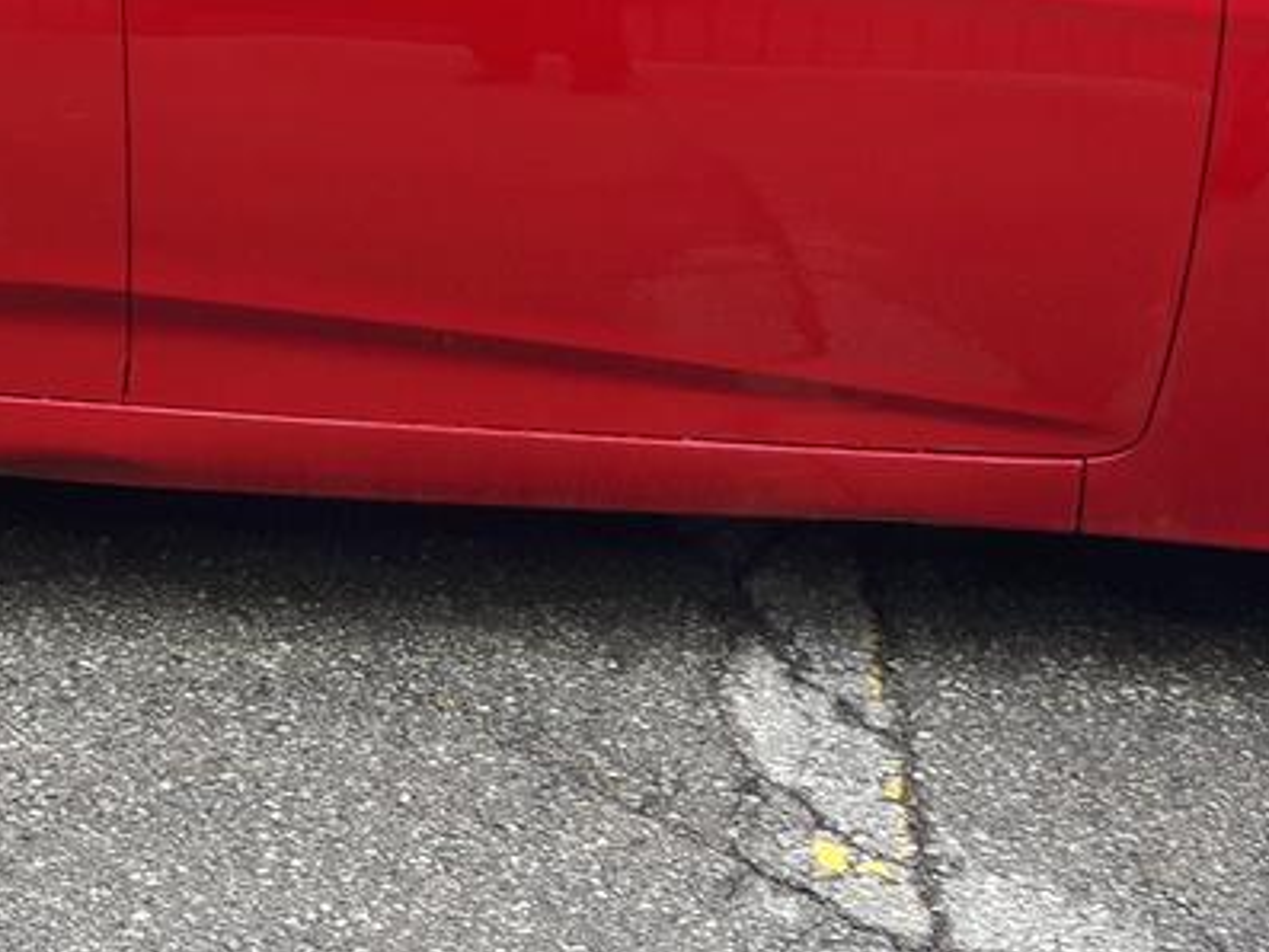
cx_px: 371
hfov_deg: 19.5
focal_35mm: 100
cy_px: -6
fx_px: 3667
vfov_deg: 14.6
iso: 50
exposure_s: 1/100
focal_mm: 3.7
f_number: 1.9
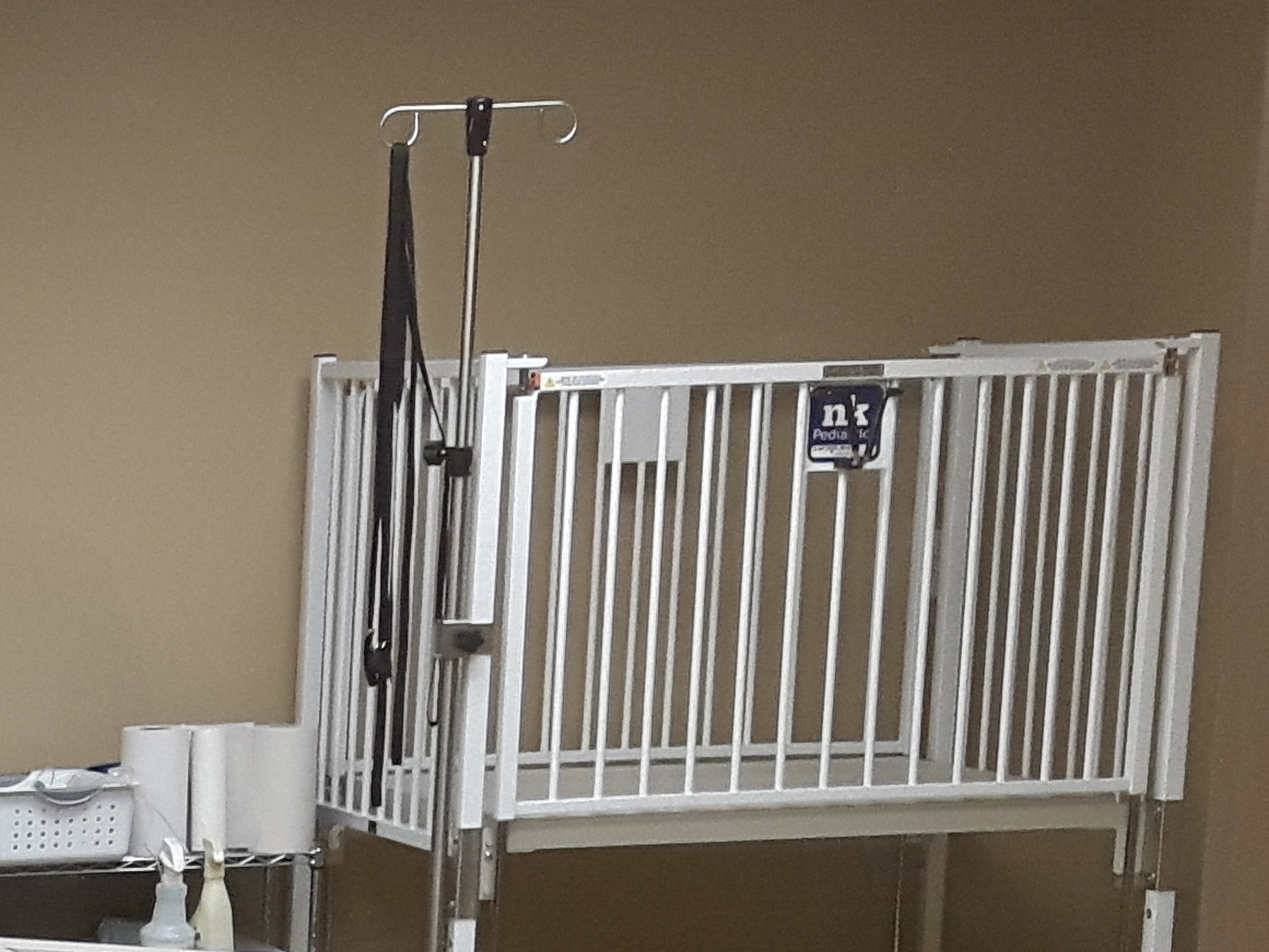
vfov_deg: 11.6
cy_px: 1394
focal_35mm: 123
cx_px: -878
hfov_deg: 14.4
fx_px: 4510
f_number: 1.9
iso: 100
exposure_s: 1/33
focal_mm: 3.7
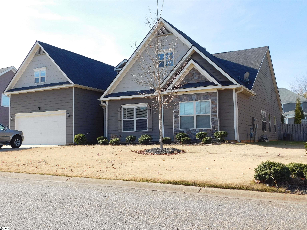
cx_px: 154
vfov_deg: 39.7
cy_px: 115
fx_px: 319
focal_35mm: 36
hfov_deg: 51.4
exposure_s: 1/640
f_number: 3.5
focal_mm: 6.3
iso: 125
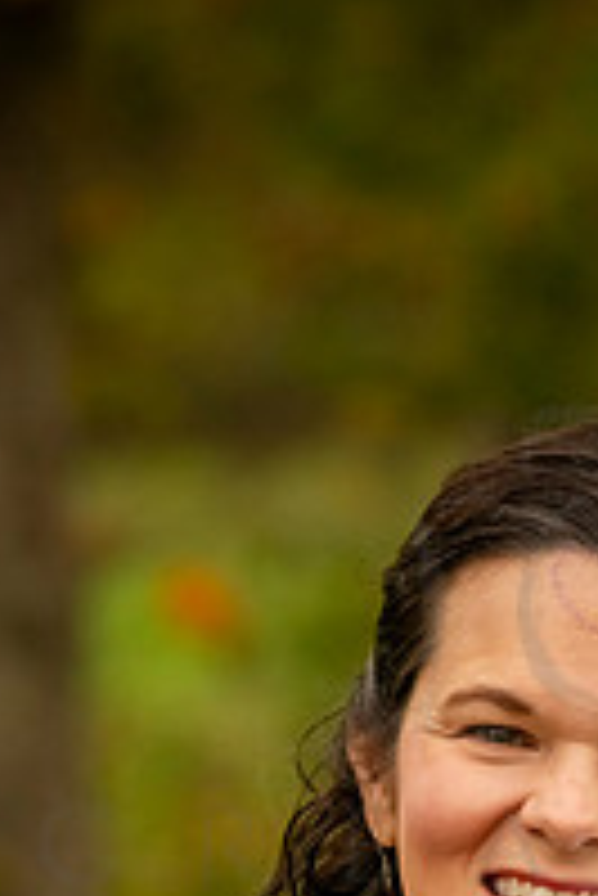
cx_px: 638
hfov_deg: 4.9
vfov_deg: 7.3
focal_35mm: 282
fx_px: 7014
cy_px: 1004
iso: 2000
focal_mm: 125
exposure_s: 1/1600
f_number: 5.6
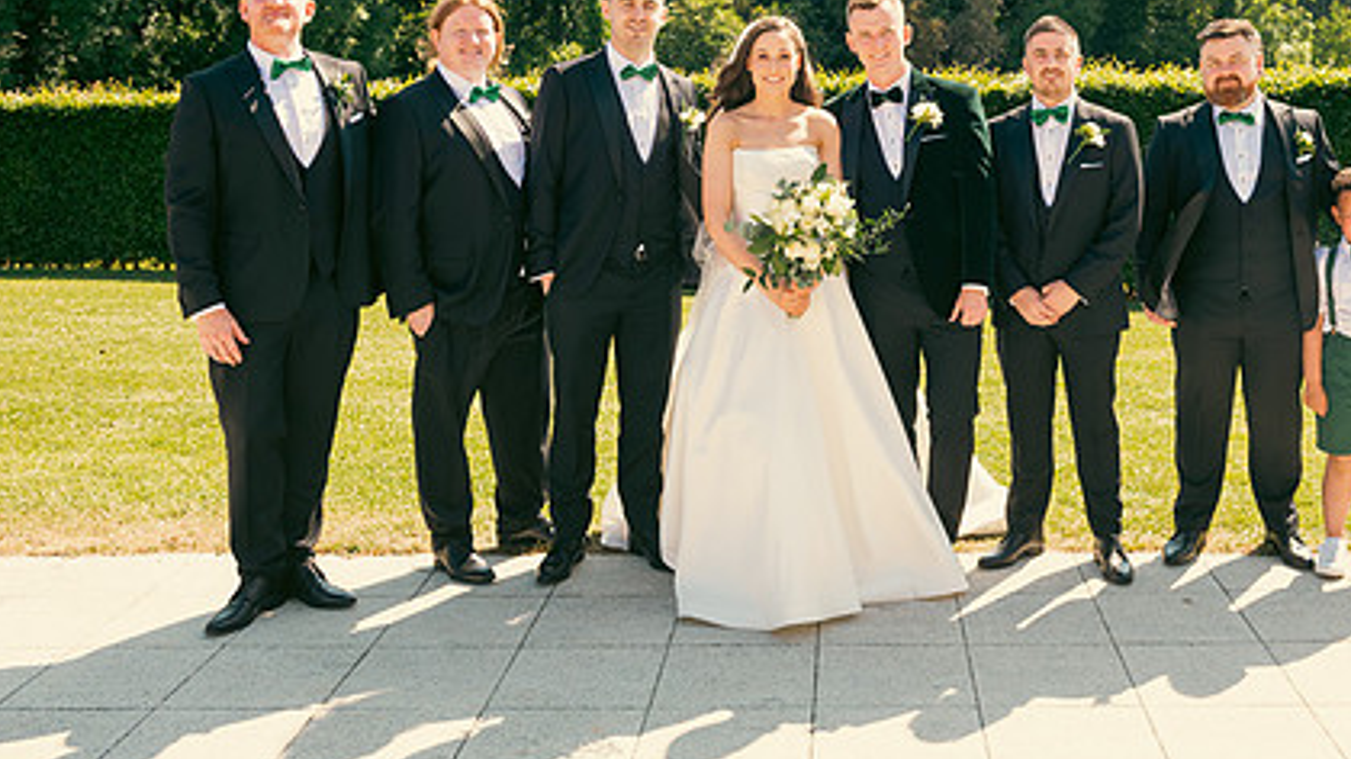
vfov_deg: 27.8
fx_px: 1504
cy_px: 159
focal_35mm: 42
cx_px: 856
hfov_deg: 47.9
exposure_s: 1/200
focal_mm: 29
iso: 125
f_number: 6.3
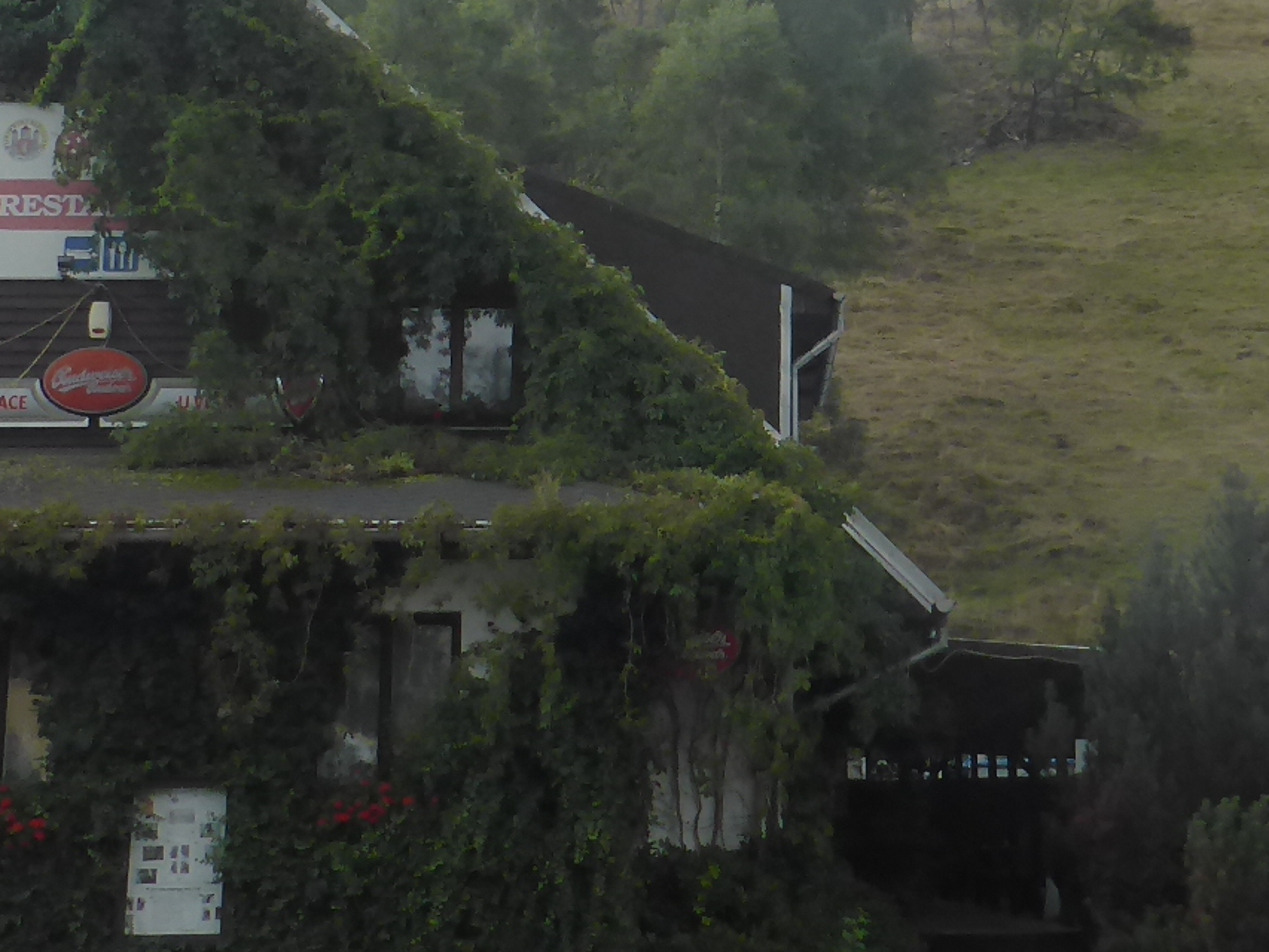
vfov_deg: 19.2
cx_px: 899
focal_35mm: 75
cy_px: 62
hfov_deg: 25.8
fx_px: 2750
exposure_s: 1/640
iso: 160
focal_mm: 4.3
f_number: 3.3
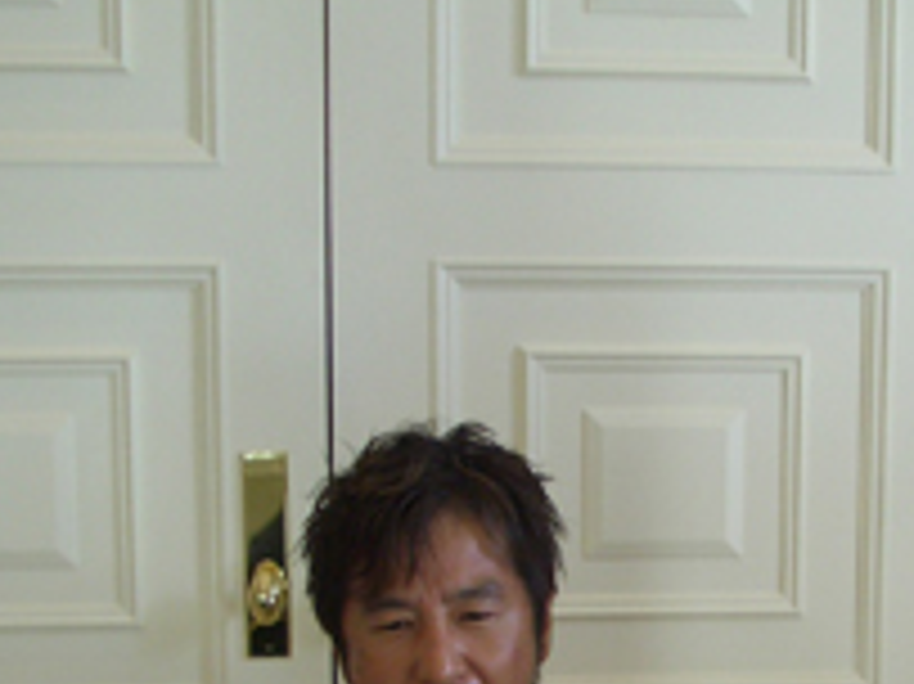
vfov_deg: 16.7
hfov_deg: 22.3
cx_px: 808
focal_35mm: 86
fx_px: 2269
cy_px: 713
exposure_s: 1/60
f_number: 2.8
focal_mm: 6.8
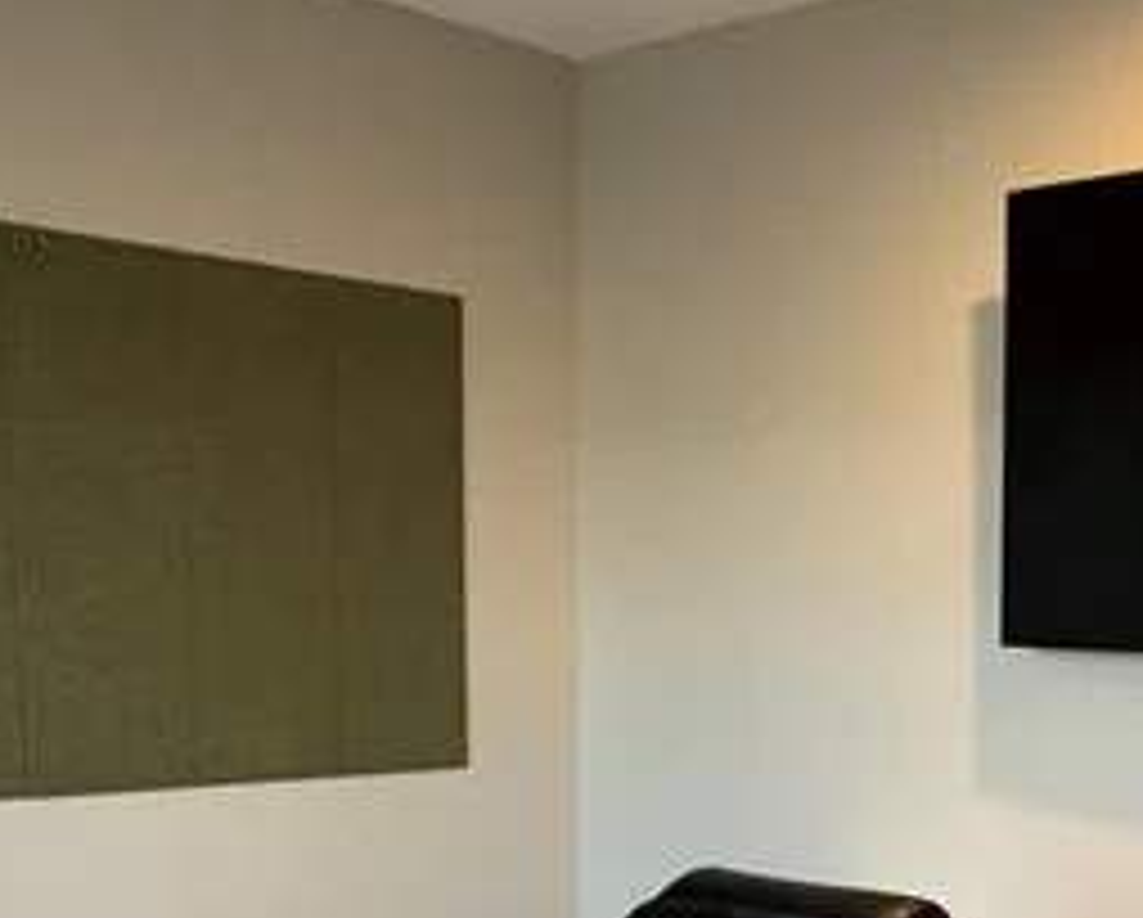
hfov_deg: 33.6
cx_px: 806
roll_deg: -1.1
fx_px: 1863
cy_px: 918
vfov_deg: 26.2
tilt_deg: -10.6
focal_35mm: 55
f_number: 2.2
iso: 320
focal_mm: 2.22
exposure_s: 1/60
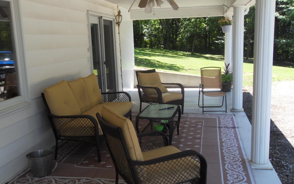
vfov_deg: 33.5
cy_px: 102
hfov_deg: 51.5
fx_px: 304
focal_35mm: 38
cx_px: 147
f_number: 3.5
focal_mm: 6.3
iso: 80
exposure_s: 1/180
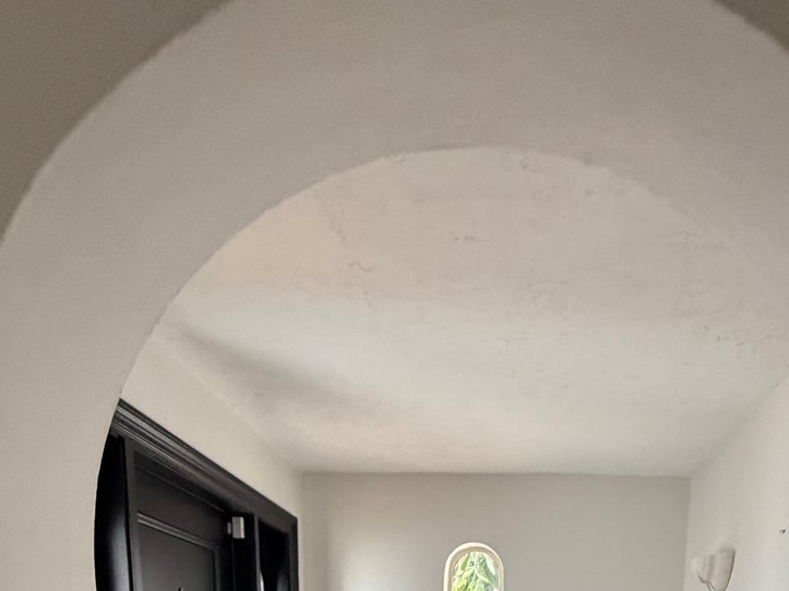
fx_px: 706
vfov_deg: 31.5
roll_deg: -1.2
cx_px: 470
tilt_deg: -11.0
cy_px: 816
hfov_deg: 57.9
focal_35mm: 31
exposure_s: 1/60
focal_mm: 2.22
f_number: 2.2
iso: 320
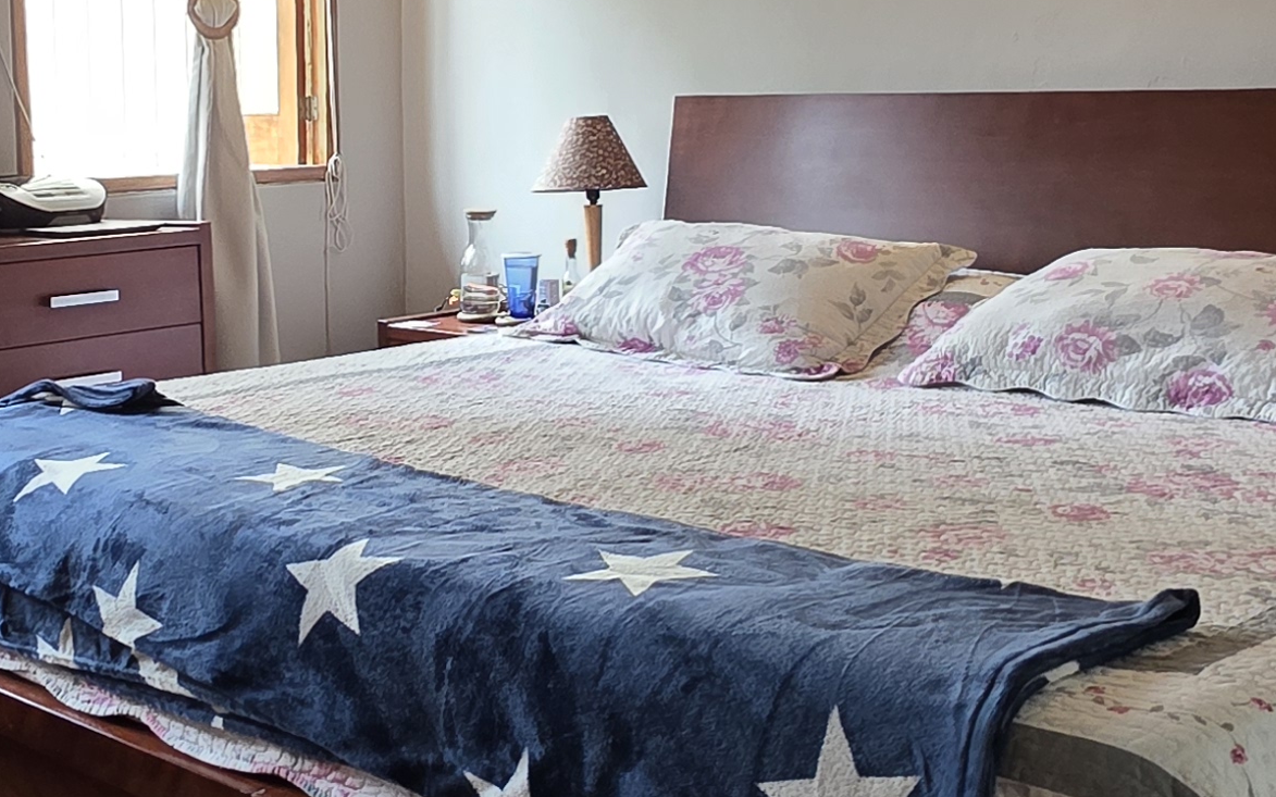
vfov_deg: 27.3
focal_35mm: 47
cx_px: 446
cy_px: 292
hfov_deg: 42.2
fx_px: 1634
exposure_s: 1/60
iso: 250
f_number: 1.9
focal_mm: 2.2
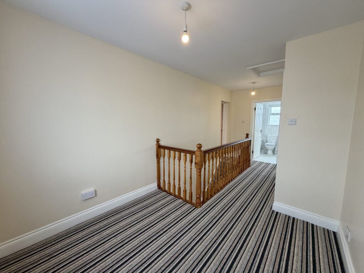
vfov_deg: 85.7
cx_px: 182
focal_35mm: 14
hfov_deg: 102.1
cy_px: 136
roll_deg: -0.1
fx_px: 147
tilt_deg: -6.8
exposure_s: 1/100
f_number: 2.2
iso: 200
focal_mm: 2.22
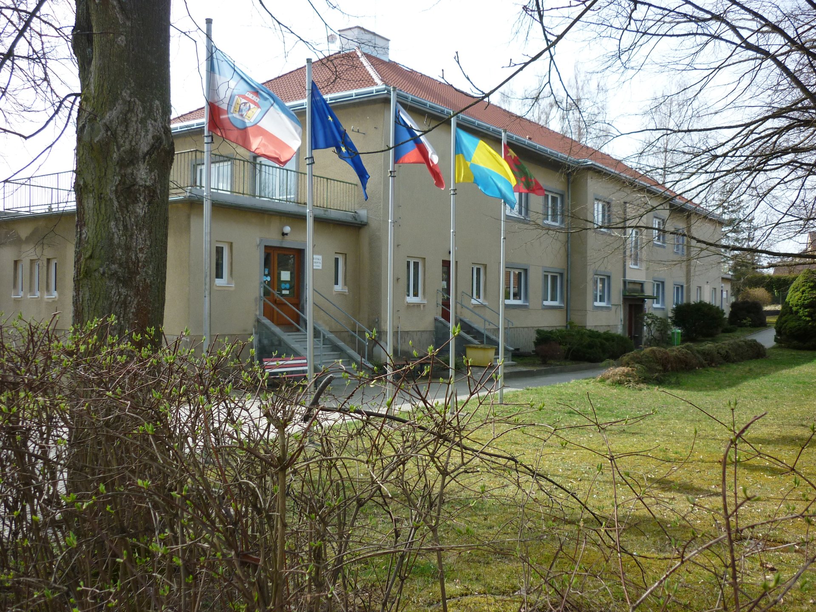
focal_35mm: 33
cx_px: 408
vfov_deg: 42.9
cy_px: 306
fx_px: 778
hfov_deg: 55.4
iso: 80
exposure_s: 1/500
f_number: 2.8
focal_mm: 5.5
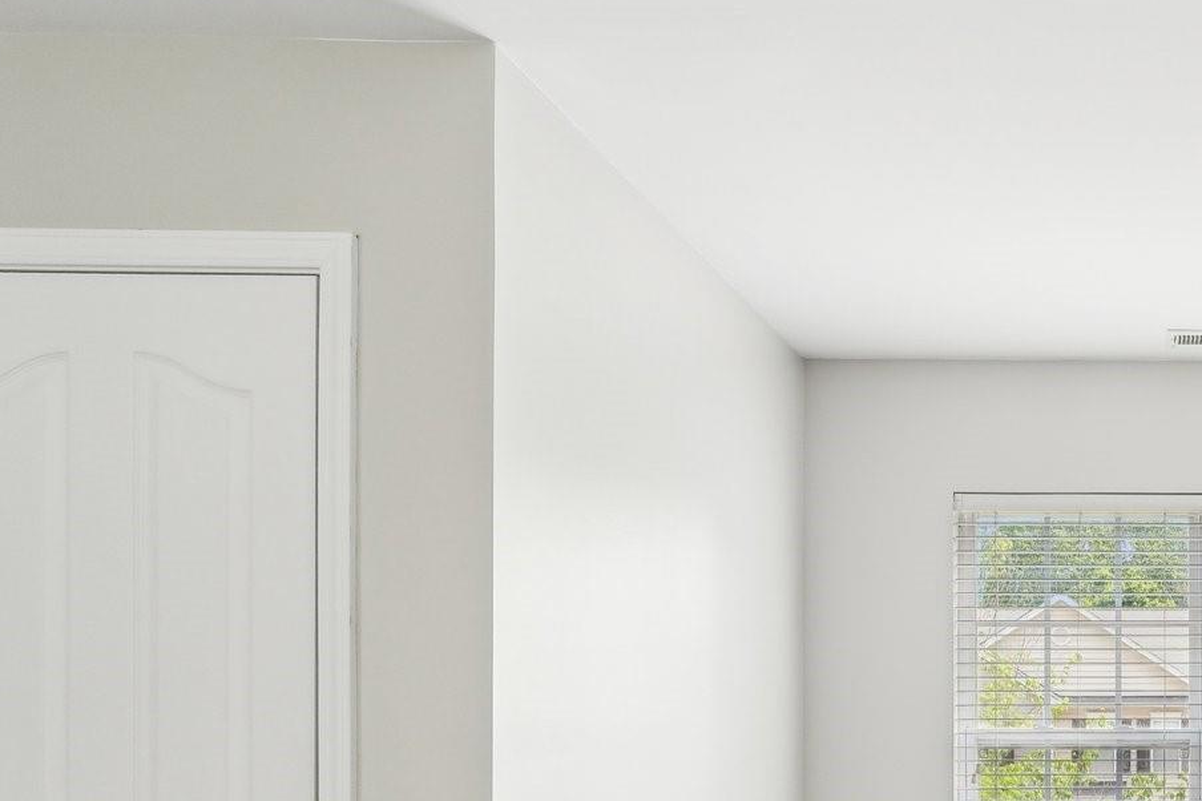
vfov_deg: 35.0
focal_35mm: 36
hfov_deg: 45.5
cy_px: 721
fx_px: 1191
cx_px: 1191
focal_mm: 10.5
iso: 250
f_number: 8
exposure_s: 1/30
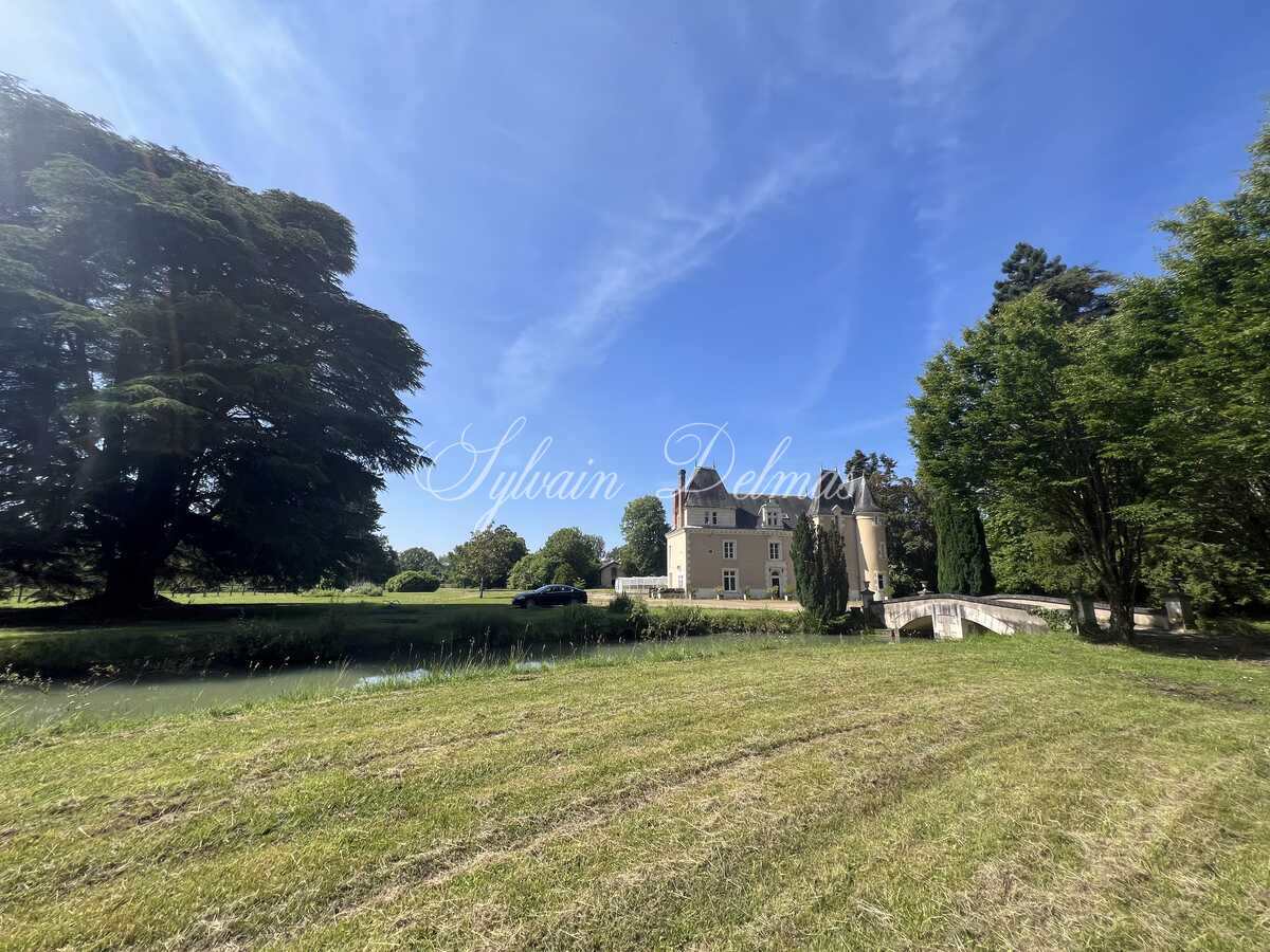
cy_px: 476
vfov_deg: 89.9
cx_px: 635
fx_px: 477
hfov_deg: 106.2
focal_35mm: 13
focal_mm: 1.57
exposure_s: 1/1623
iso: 32
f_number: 1.8
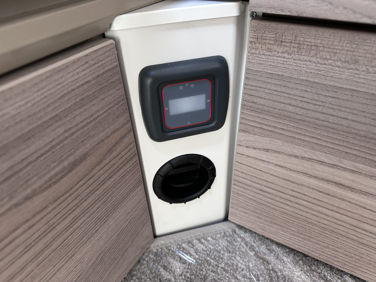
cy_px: 141
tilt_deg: -39.0
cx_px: 188
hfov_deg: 71.6
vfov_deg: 56.8
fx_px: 261
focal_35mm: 24
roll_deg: +3.2
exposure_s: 1/60
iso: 250
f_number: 1.78
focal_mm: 6.86
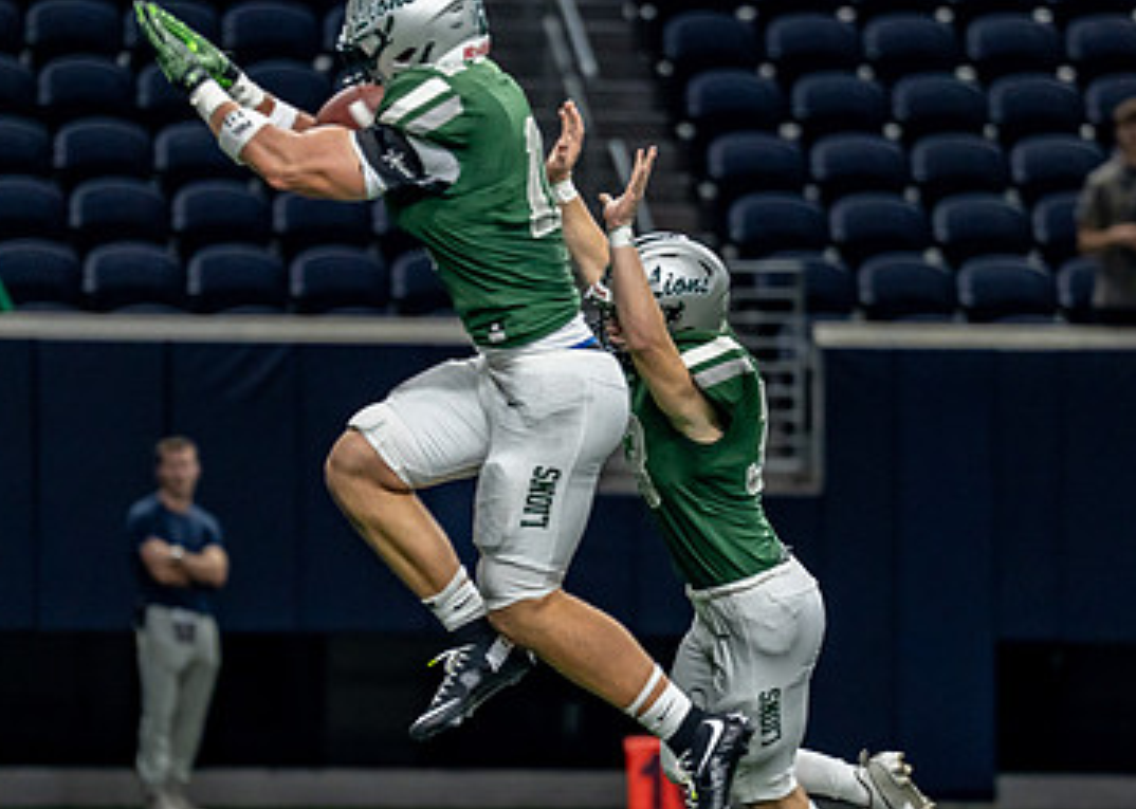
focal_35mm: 436
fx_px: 14054
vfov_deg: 3.3
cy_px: 611
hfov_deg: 4.6
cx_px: 647
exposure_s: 1/1000
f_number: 2.8
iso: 1600
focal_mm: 197
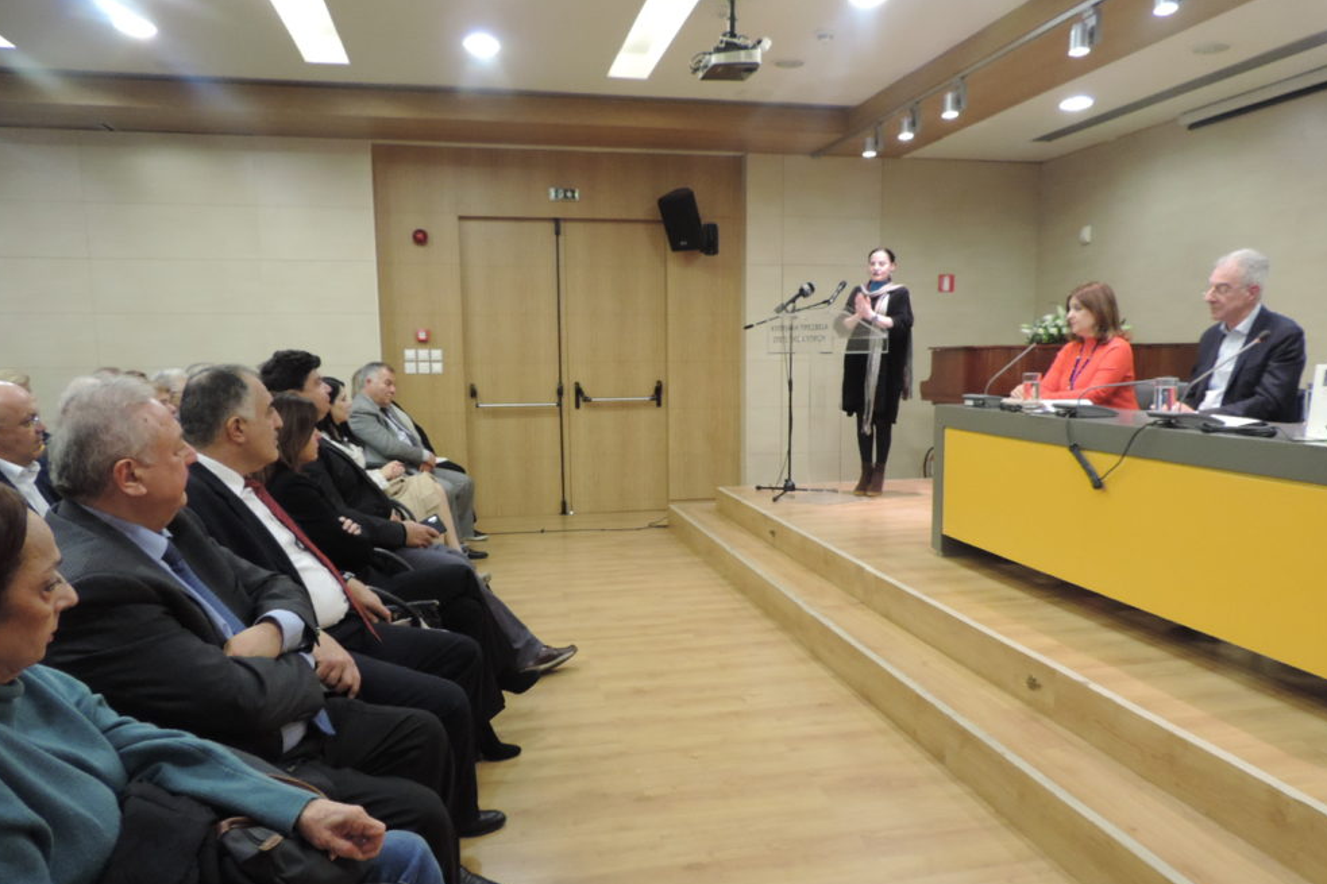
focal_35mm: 26
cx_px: 676
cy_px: 505
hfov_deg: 69.4
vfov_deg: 49.4
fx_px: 958
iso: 400
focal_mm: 4.3
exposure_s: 1/25
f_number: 3
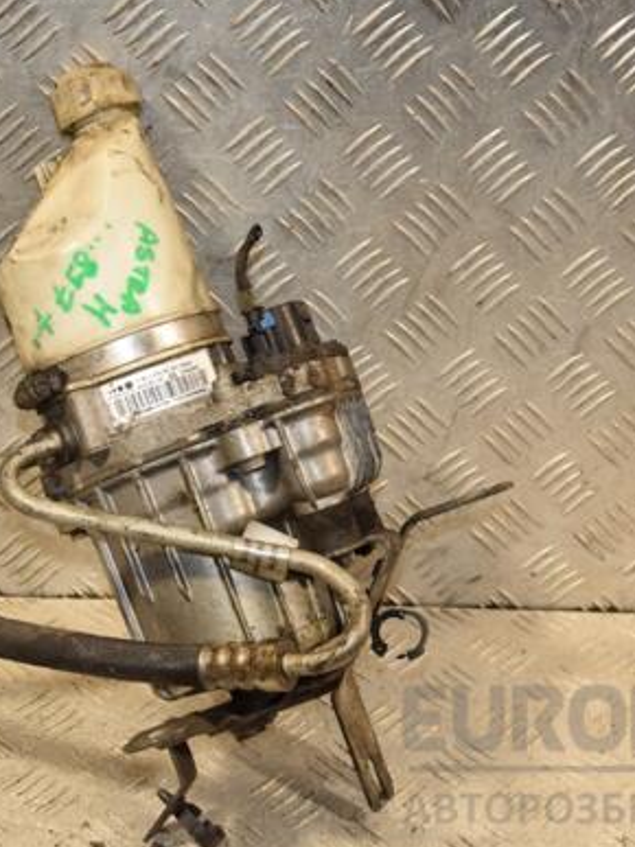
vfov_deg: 25.7
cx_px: 361
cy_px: 427
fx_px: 1860
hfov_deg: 19.4
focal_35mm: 76
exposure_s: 1/200
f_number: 5
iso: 800
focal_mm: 34
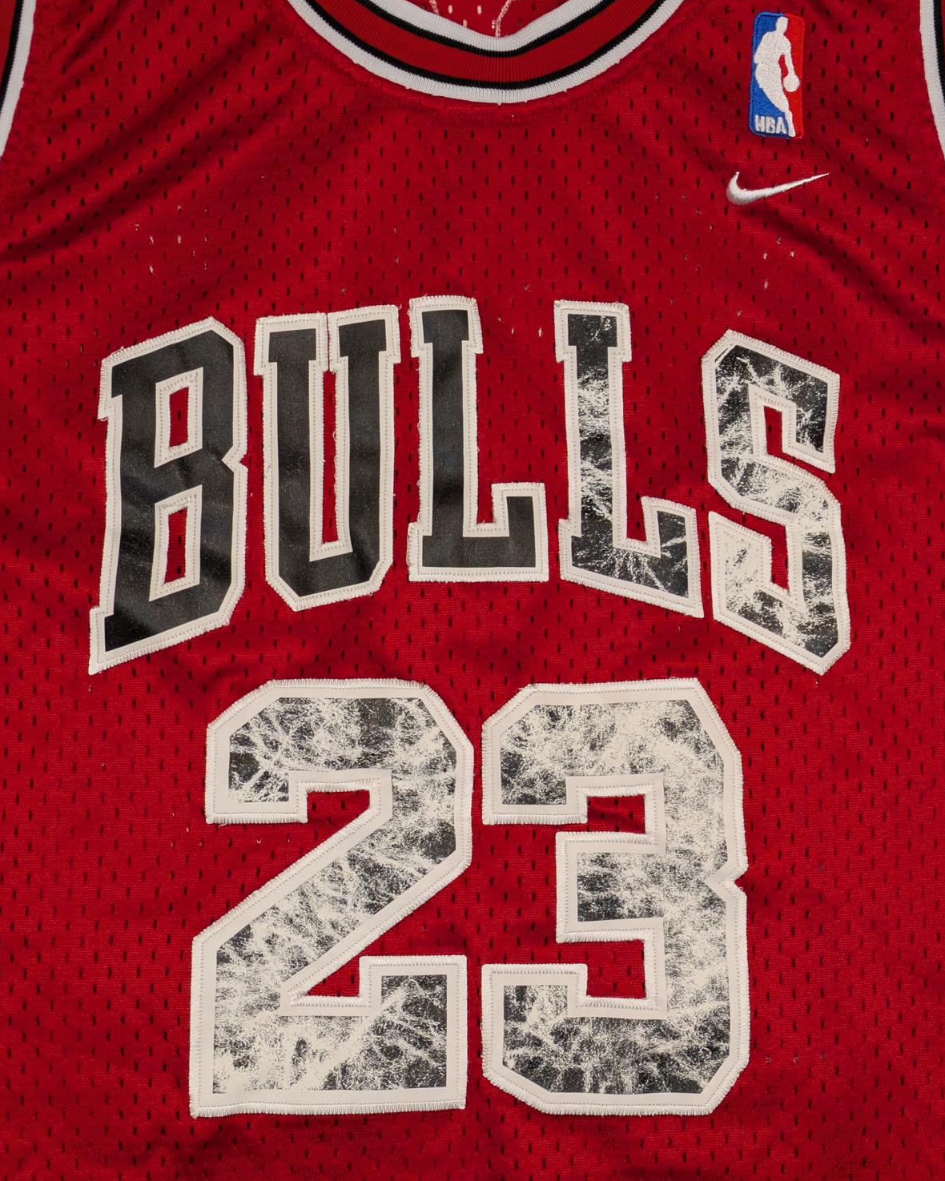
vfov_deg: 34.7
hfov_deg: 28.1
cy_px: 587
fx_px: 1888
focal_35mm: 54
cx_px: 479
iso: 203
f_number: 1.89
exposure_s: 1/120
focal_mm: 5.43
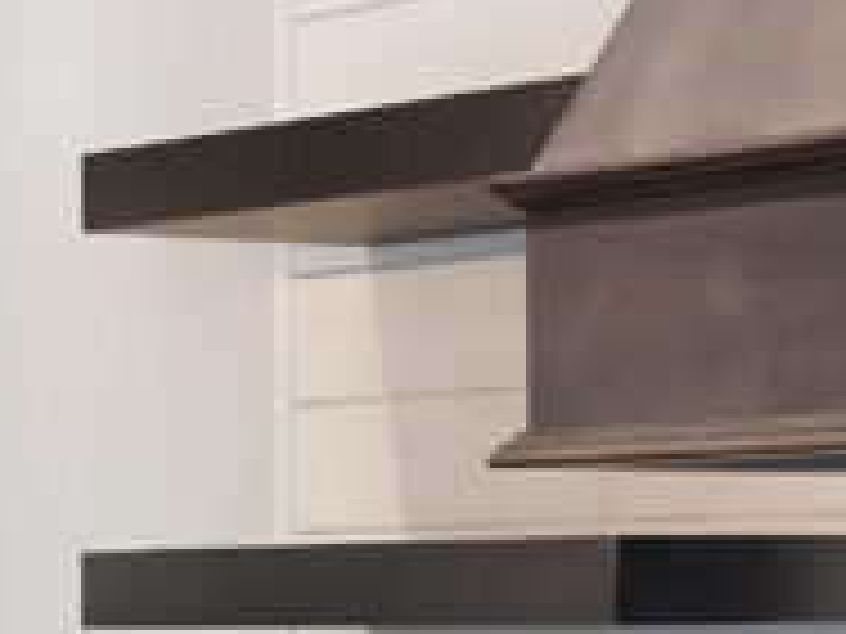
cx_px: 1300
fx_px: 4350
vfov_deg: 8.3
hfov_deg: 10.7
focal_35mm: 178
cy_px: 495
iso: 160
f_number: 16
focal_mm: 58
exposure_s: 1.6
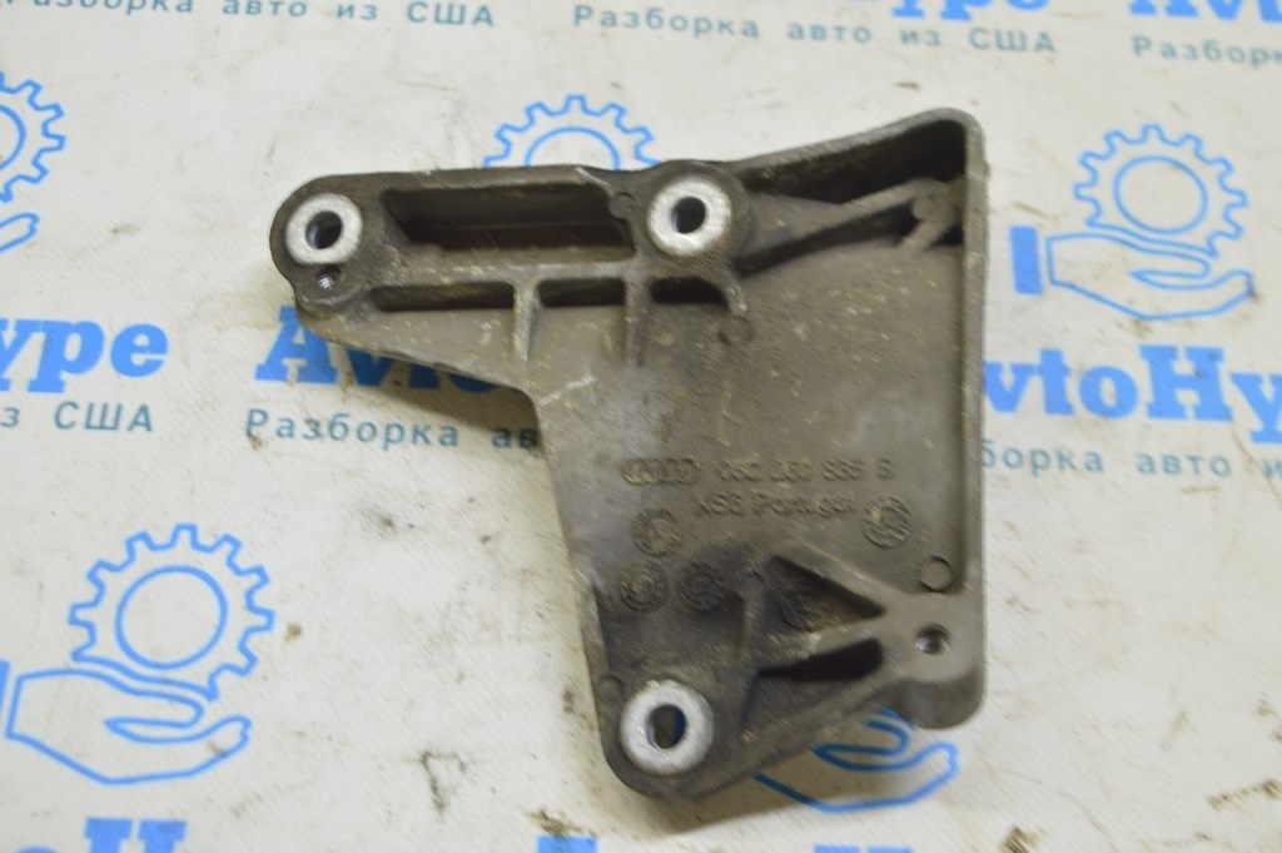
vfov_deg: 26.4
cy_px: 426
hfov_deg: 38.9
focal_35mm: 51
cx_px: 641
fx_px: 1815
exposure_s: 1/20
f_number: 5.6
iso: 400
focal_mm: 34
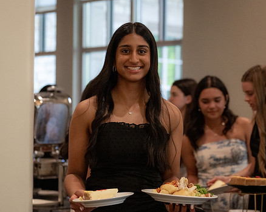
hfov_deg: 17.5
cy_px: 121
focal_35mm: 110
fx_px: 865
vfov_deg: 14.0
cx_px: 128
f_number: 2.8
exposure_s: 1/320
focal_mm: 70
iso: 4000
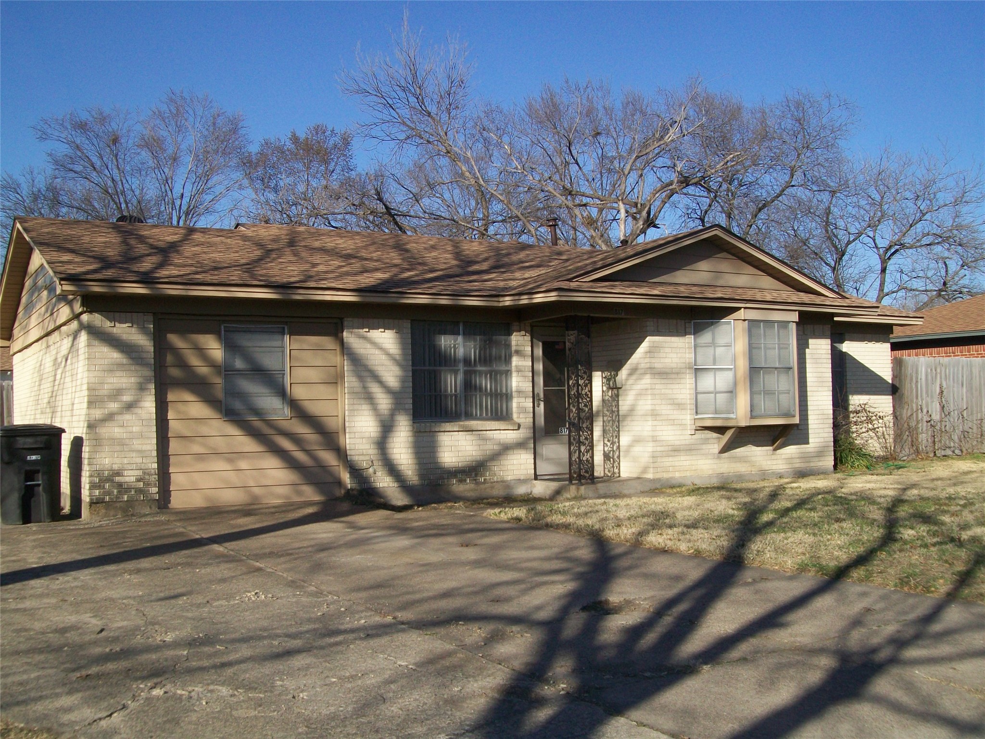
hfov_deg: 51.4
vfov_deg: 39.7
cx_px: 492
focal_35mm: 36
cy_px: 370
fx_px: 1024
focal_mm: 6
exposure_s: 1/400
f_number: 4.8
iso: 64
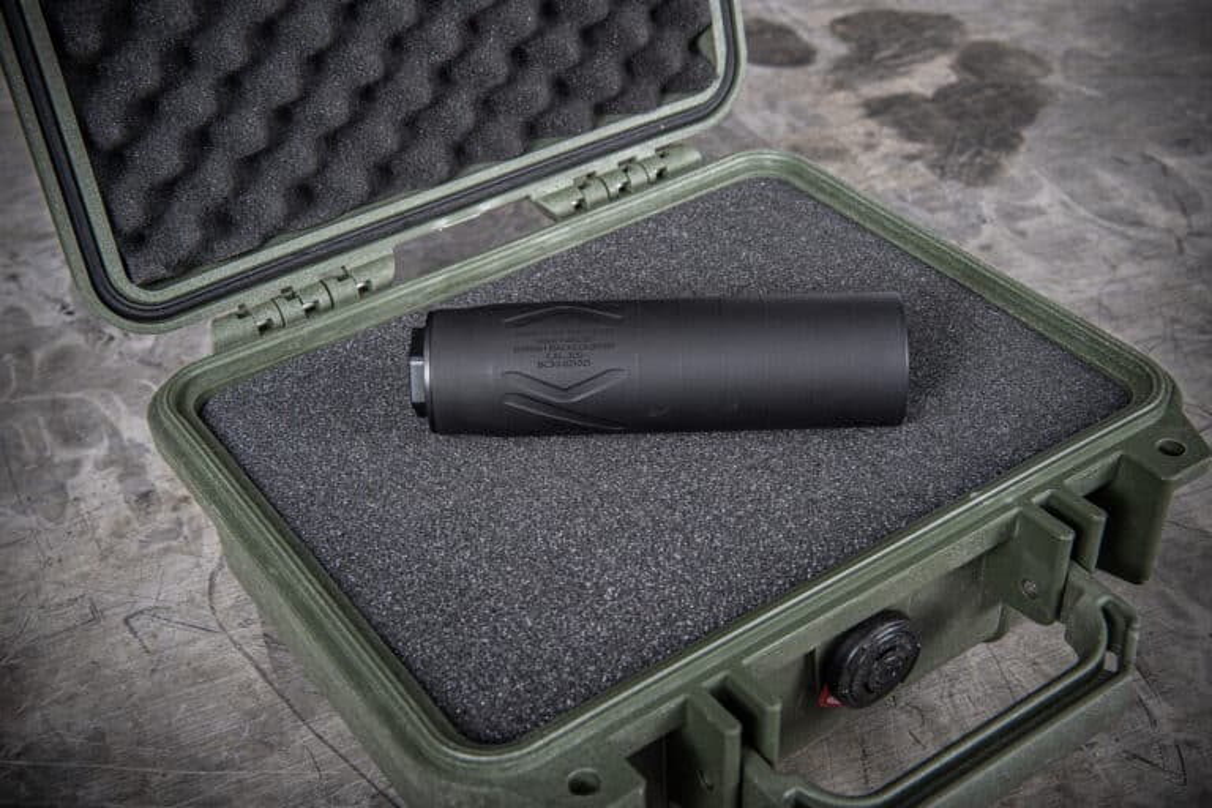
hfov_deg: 41.1
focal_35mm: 48
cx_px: 606
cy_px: 404
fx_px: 1616
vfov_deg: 28.1
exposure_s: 1/250
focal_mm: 48
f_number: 11
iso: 200
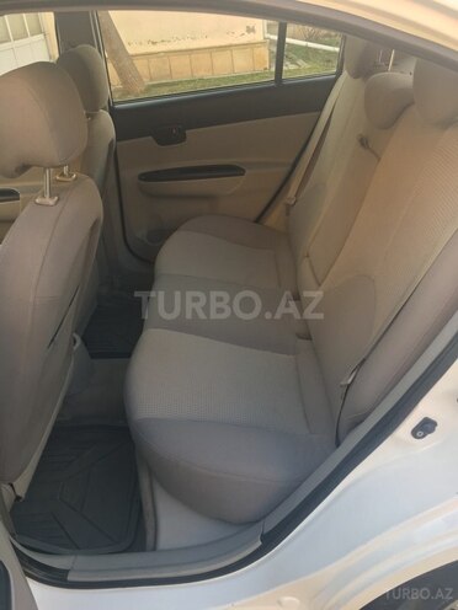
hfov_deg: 48.2
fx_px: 512
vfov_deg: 61.7
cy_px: 305
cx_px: 229
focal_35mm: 29
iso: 32
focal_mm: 4.15
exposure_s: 1/50
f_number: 2.2
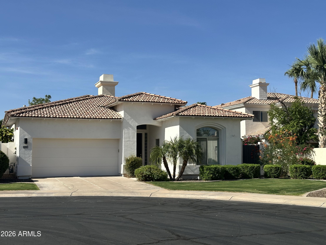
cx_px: 163
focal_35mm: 48
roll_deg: +0.7
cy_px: 122
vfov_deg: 30.3
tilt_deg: +4.0
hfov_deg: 39.7
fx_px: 452
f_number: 1.78
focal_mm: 6.86
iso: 64
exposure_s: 1/5000
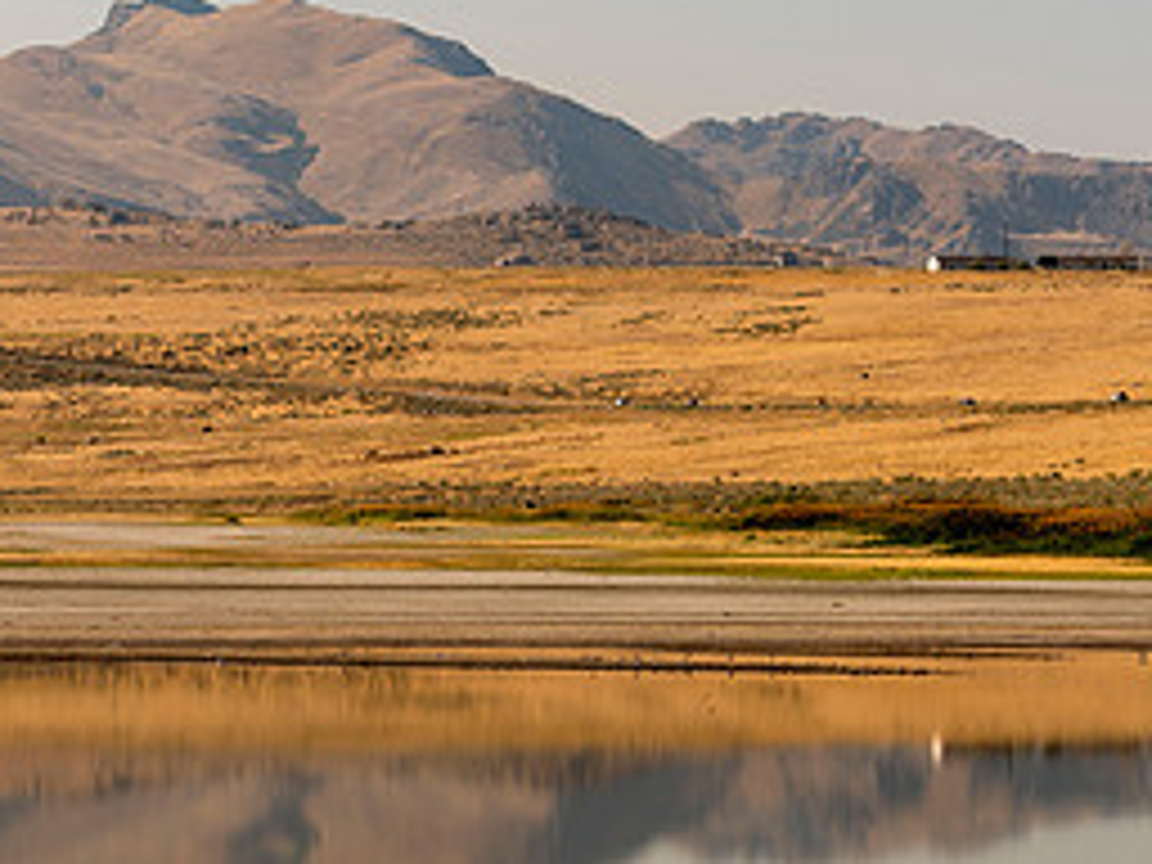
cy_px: 412
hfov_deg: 8.6
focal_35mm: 229
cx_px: 266
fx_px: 7621
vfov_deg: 6.5
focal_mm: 105
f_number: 4
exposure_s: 1/1250
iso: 100
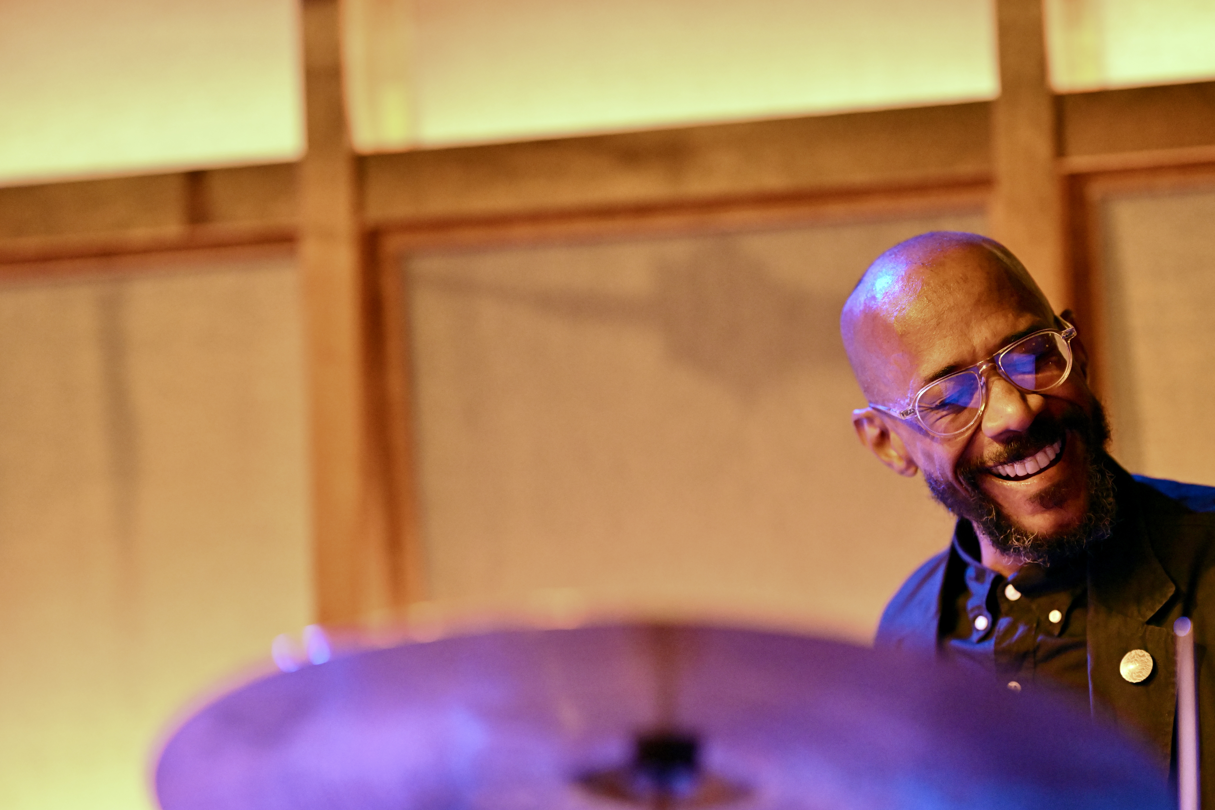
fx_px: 4556
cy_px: 405
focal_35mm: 135
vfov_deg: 10.2
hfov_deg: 15.2
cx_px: 608
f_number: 1.8
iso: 9000
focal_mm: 135
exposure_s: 1/160
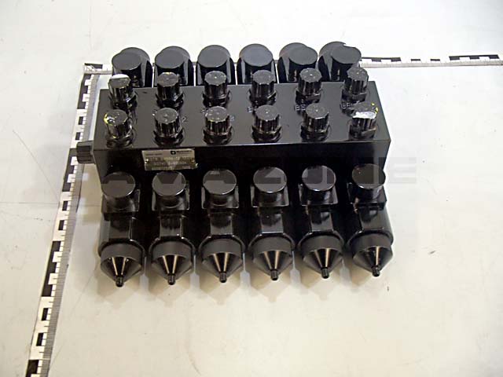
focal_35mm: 43
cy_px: 188
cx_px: 252
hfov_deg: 43.9
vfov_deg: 33.6
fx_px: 625
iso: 400
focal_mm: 7.73
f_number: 4.8
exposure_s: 1/13
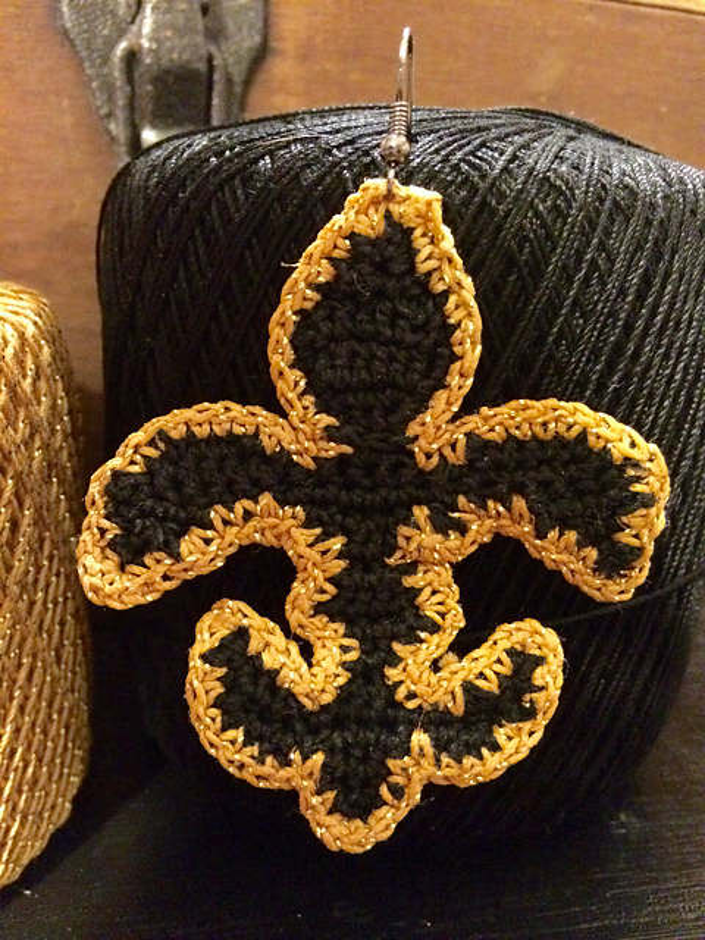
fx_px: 787
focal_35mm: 29
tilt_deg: -15.8
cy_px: 470
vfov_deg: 61.7
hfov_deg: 48.2
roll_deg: +0.7
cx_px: 352
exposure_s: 1/15
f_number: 2.2
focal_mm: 4.15
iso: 640
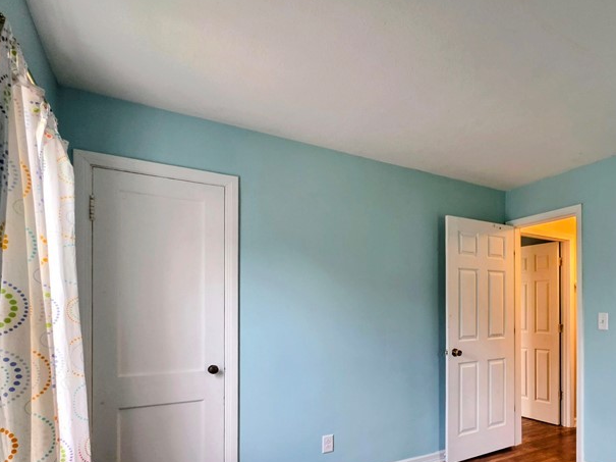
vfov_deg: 59.5
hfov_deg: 69.9
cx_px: 481
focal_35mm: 22
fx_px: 391
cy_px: 312
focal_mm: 2.2
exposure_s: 1/60
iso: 250
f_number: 1.9
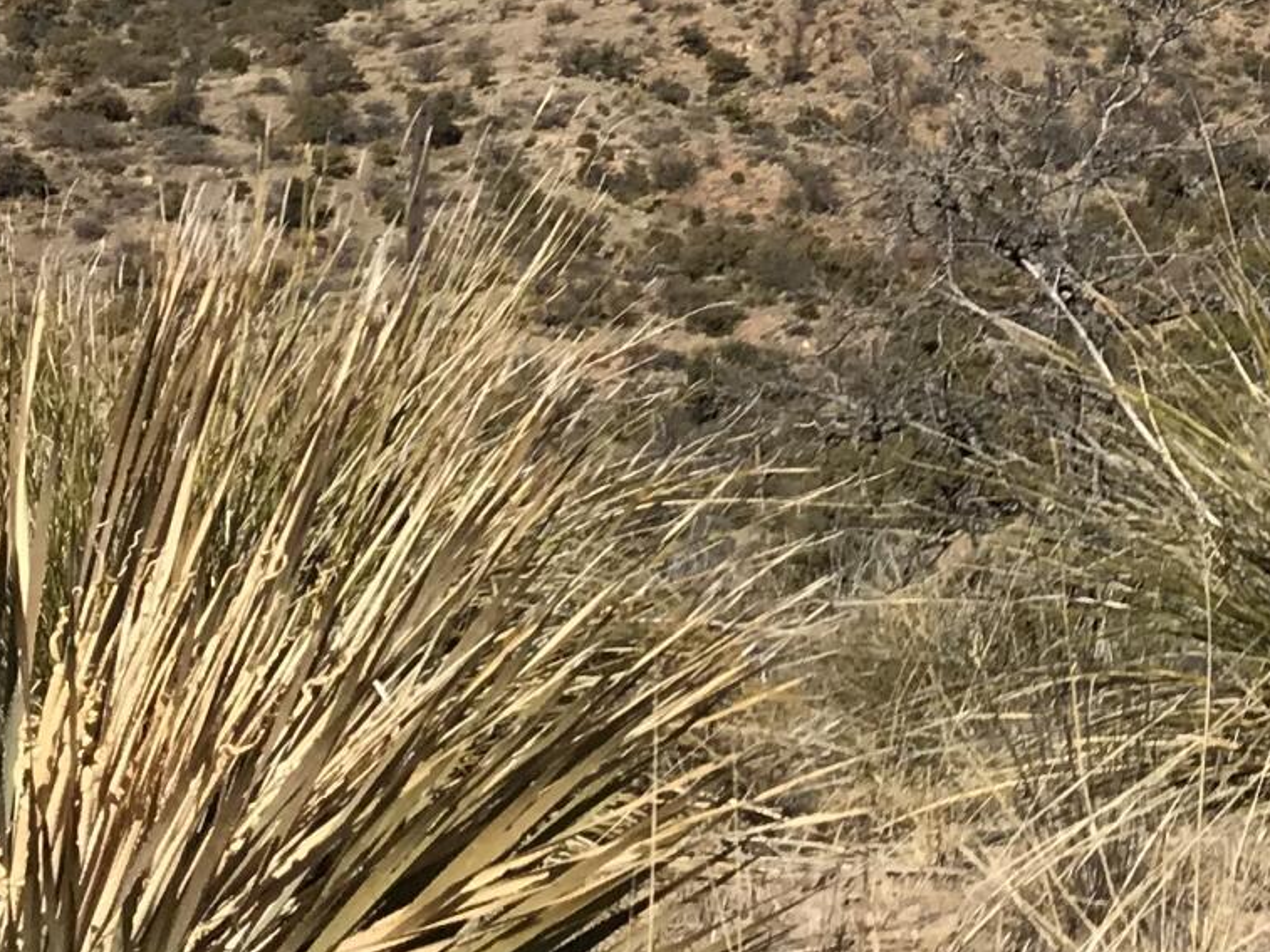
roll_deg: +3.0
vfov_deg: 12.8
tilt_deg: -3.5
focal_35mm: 111
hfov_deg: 16.8
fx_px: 4073
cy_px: -401
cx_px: 1585
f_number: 1.8
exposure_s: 1/4566
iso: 20
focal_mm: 3.99
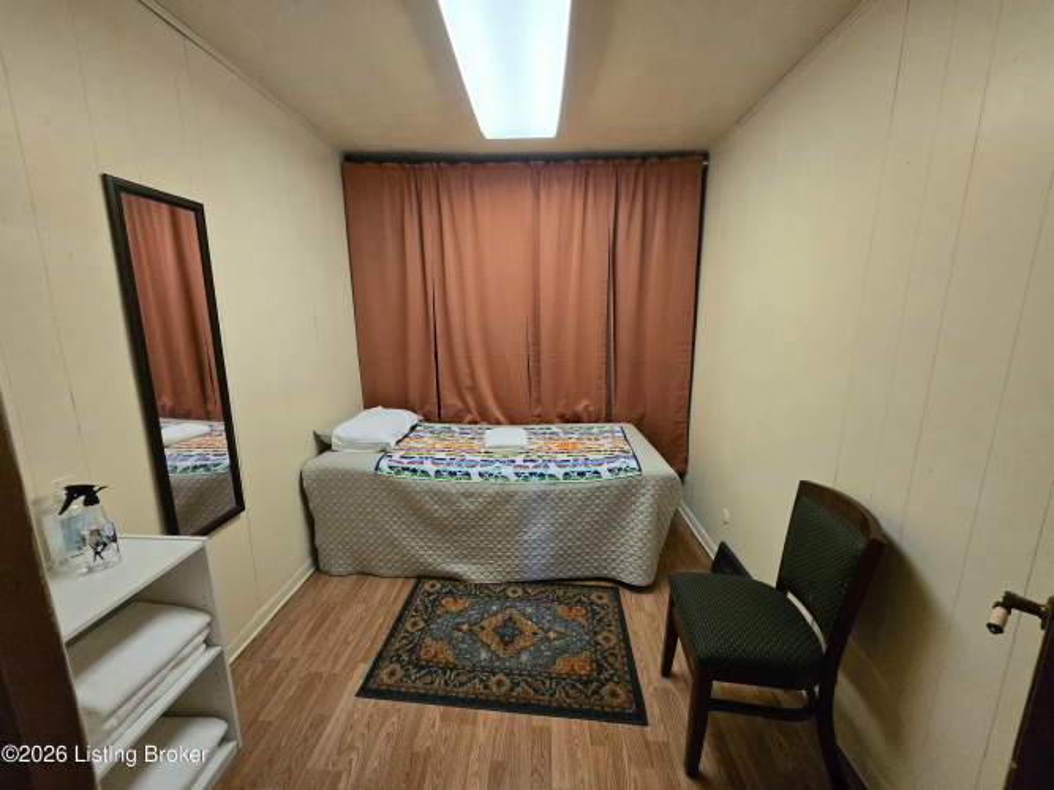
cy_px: 395
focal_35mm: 13
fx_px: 396
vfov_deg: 89.9
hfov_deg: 106.2
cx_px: 527
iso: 250
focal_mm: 1.7
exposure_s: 1/60
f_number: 2.2
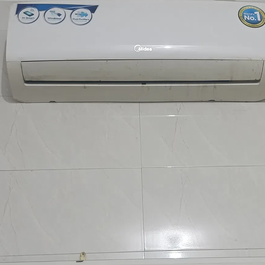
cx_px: 140
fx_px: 494
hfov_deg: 30.0
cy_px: 137
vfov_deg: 30.0
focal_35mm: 57
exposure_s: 1/33.3
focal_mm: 6.14
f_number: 1.6
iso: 1250
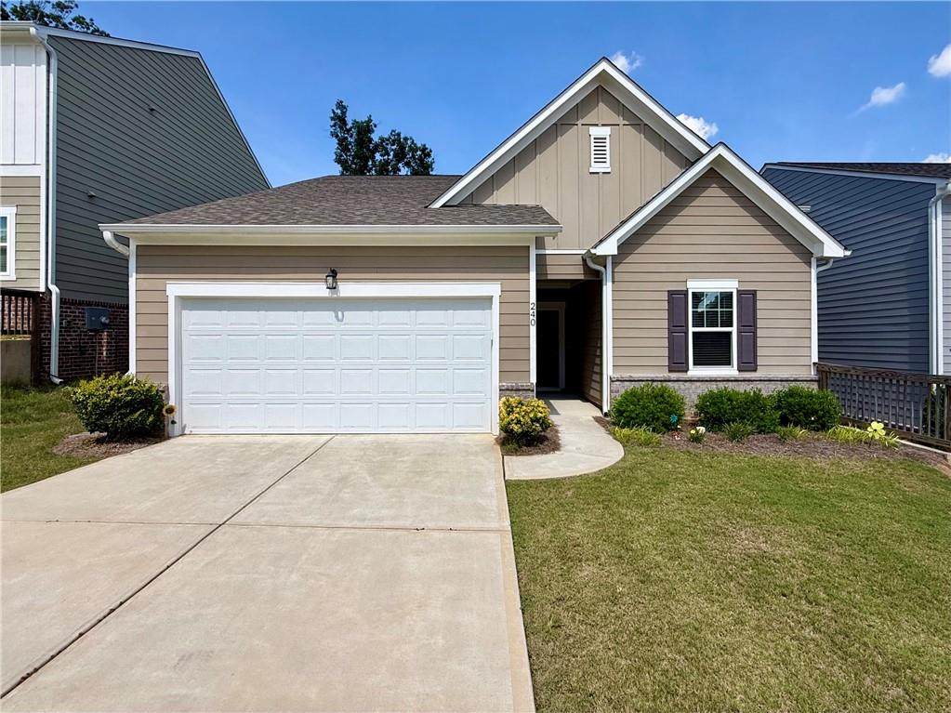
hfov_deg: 102.1
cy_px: 356
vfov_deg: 85.7
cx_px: 476
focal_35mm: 14
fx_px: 385
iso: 50
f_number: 2.2
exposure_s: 1/2506
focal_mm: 2.22
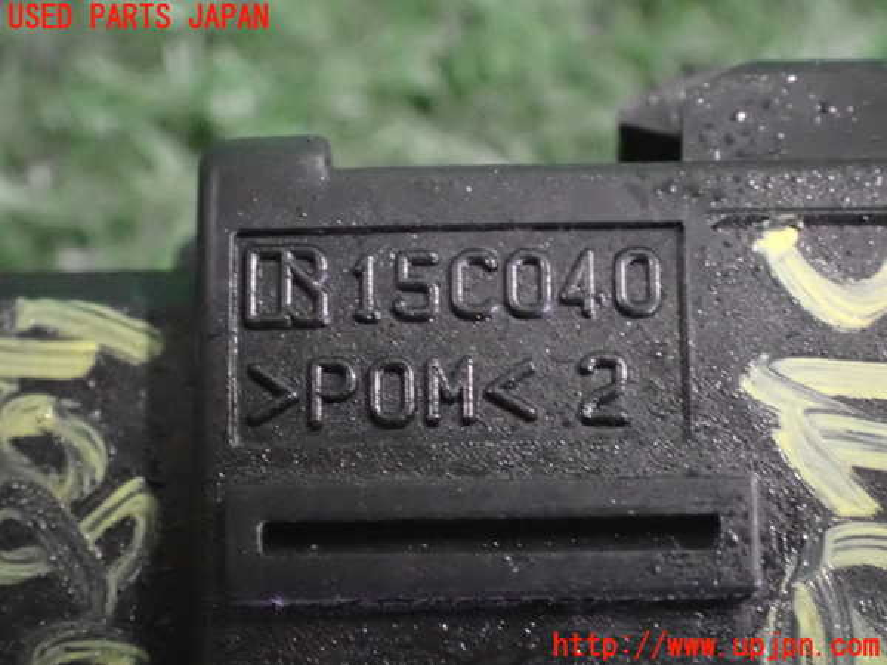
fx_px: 2562
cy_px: 332
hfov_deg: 19.6
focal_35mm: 100
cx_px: 444
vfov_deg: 14.8
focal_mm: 18
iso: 6400
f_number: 4.9
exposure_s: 1/30
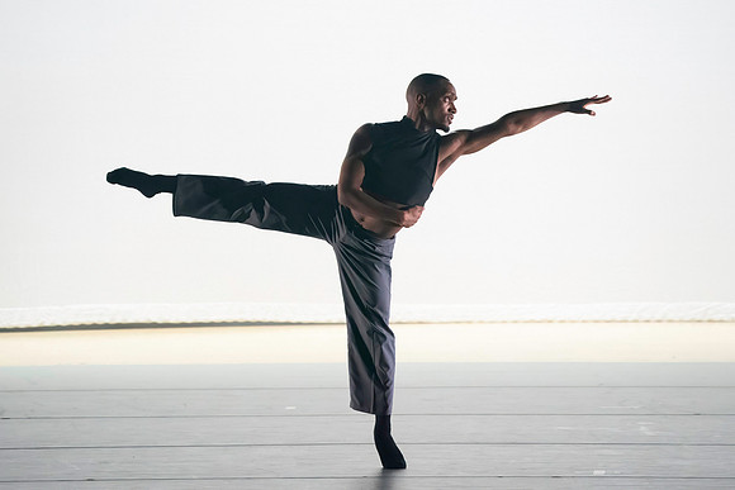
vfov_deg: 3.6
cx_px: 410
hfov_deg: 5.4
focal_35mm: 380
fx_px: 7765
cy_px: 233
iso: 20000
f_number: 6.3
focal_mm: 327
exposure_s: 1/400
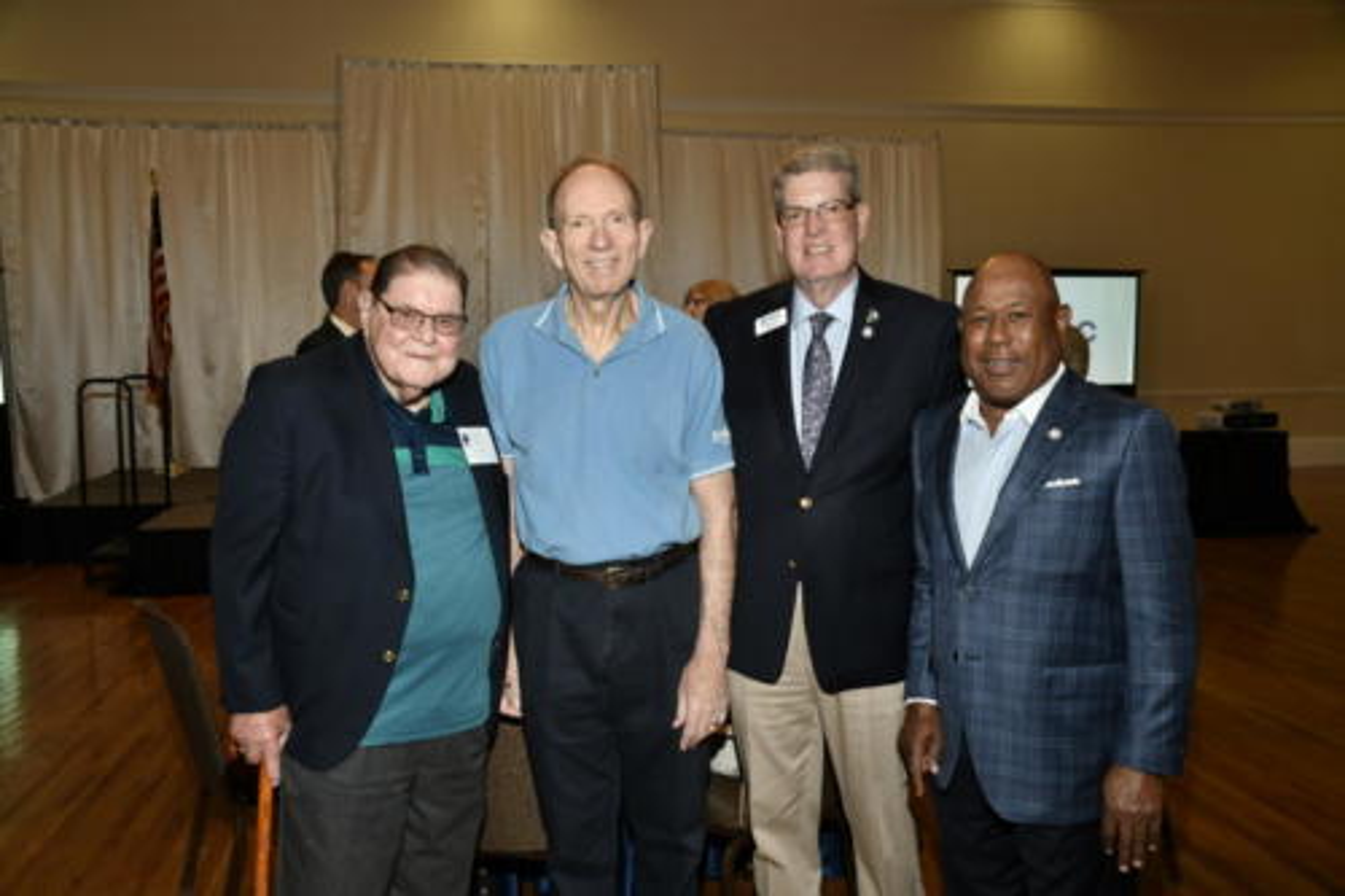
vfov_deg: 39.9
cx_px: 672
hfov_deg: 57.2
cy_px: 448
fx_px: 1232
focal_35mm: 33
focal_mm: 22
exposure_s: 1/60
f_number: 7.1
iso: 400
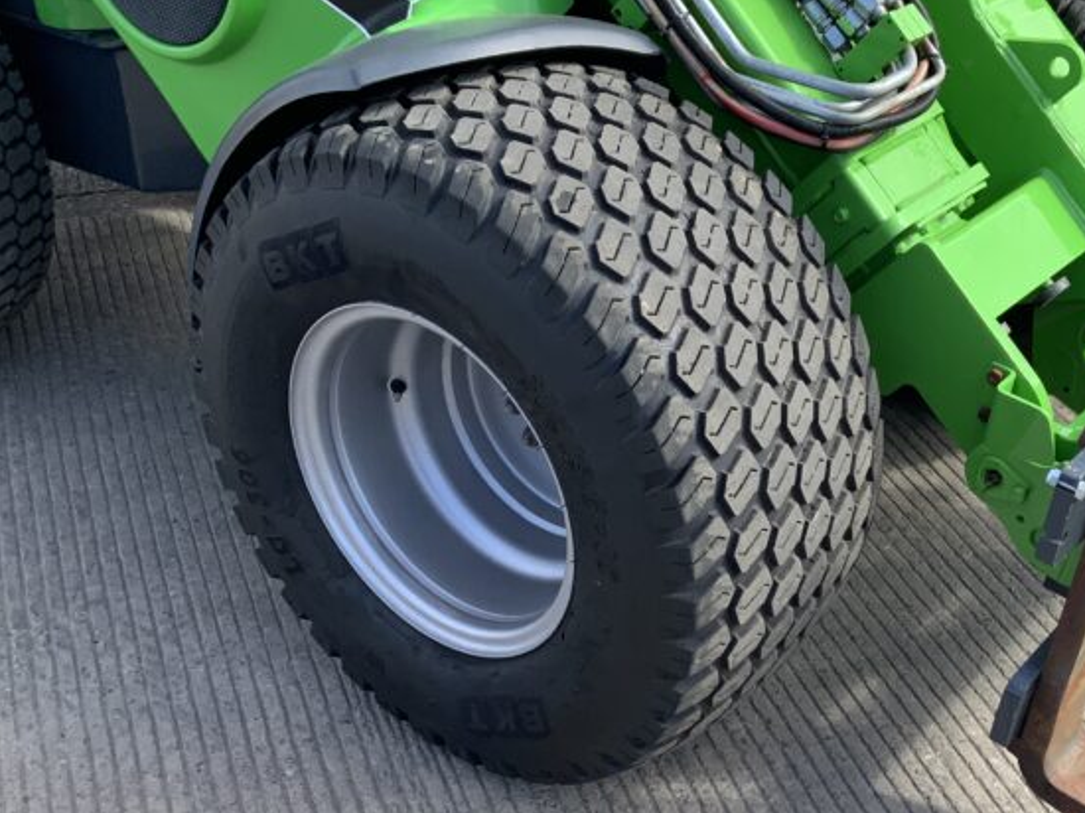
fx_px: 1692
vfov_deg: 27.0
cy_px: 470
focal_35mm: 54
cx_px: 724
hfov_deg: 35.2
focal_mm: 3
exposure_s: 1/473
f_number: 1.8
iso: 16
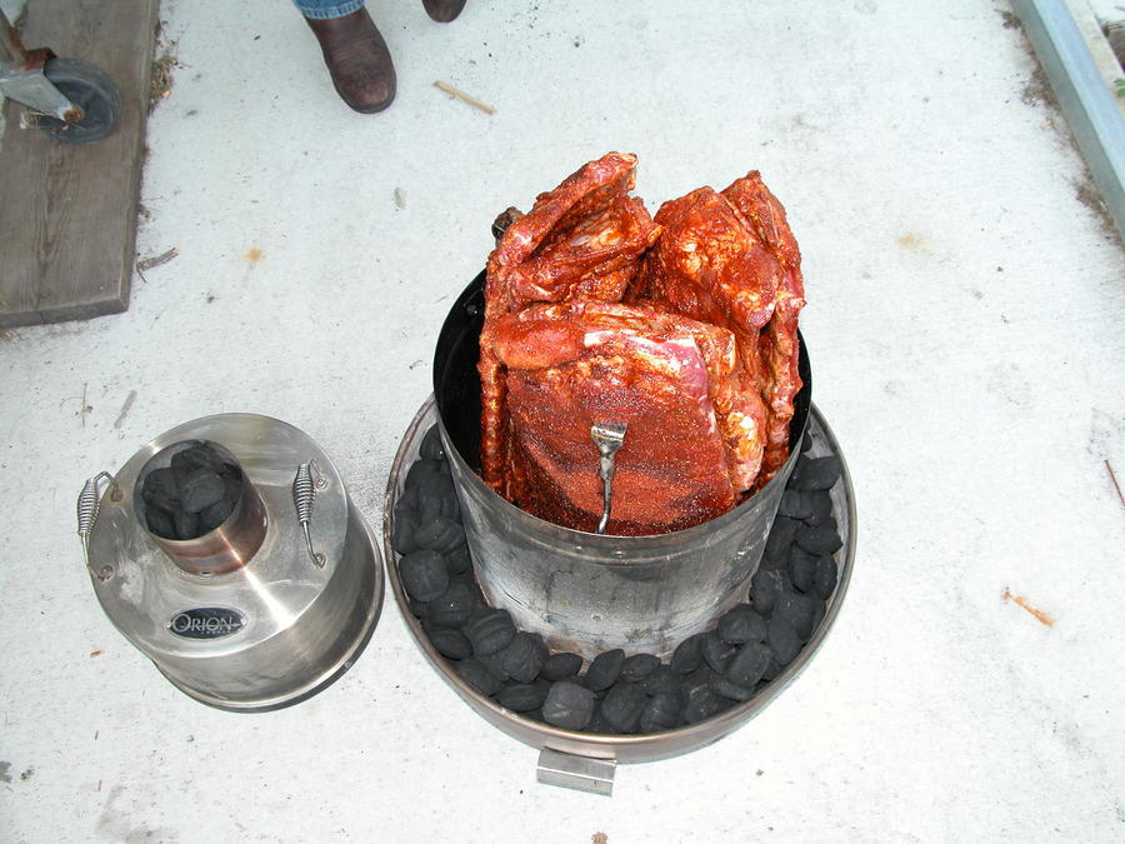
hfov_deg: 54.0
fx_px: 1105
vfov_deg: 41.8
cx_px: 562
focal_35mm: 34
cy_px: 422
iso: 100
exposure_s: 1/99.3
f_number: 3.5
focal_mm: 8.9
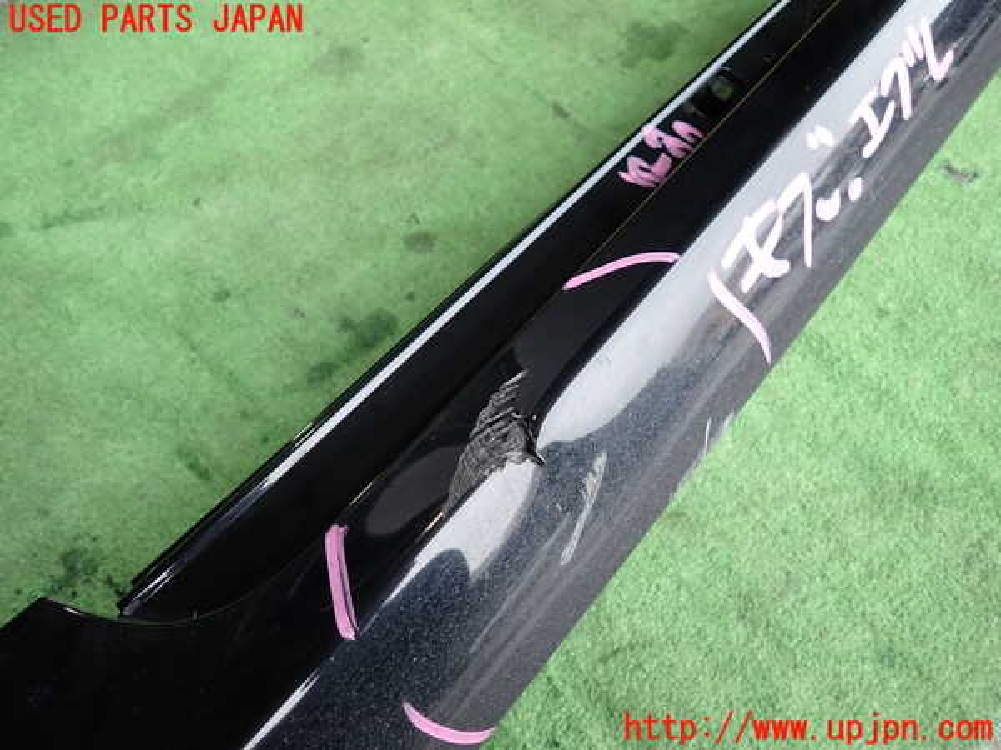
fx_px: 723
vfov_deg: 54.9
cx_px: 500
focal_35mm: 25
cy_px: 375
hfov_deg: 69.4
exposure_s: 1/125
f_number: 2
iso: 125
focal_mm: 4.5
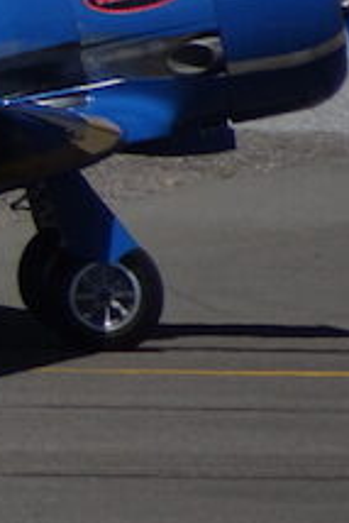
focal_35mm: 2190
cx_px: -367
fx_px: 31792
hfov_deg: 0.6
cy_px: -1
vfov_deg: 0.9
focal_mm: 123
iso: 80
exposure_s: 1/640
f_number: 6.4
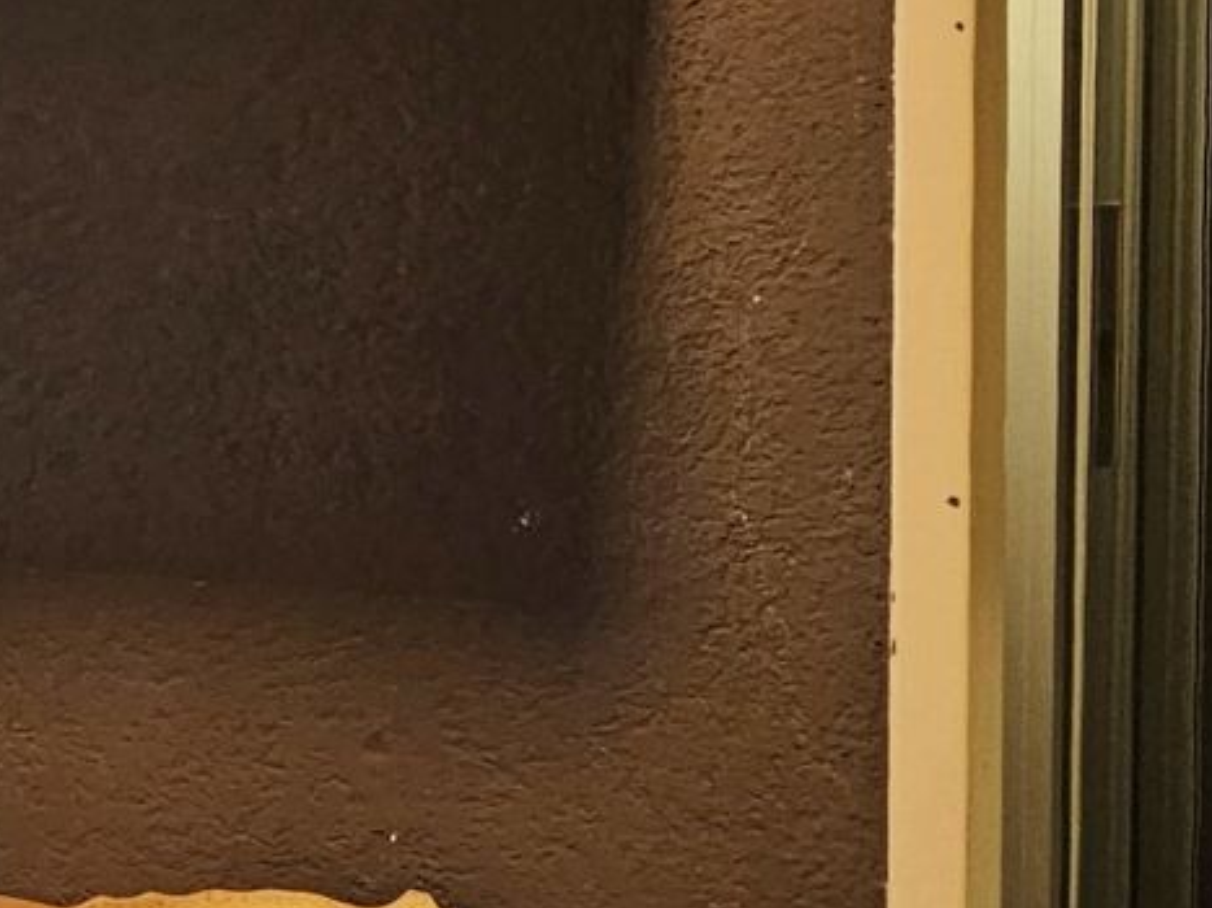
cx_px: -433
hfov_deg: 27.3
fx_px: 1995
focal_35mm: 57
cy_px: 392
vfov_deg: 25.6
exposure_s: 1/50
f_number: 2.2
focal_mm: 2.2
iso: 125
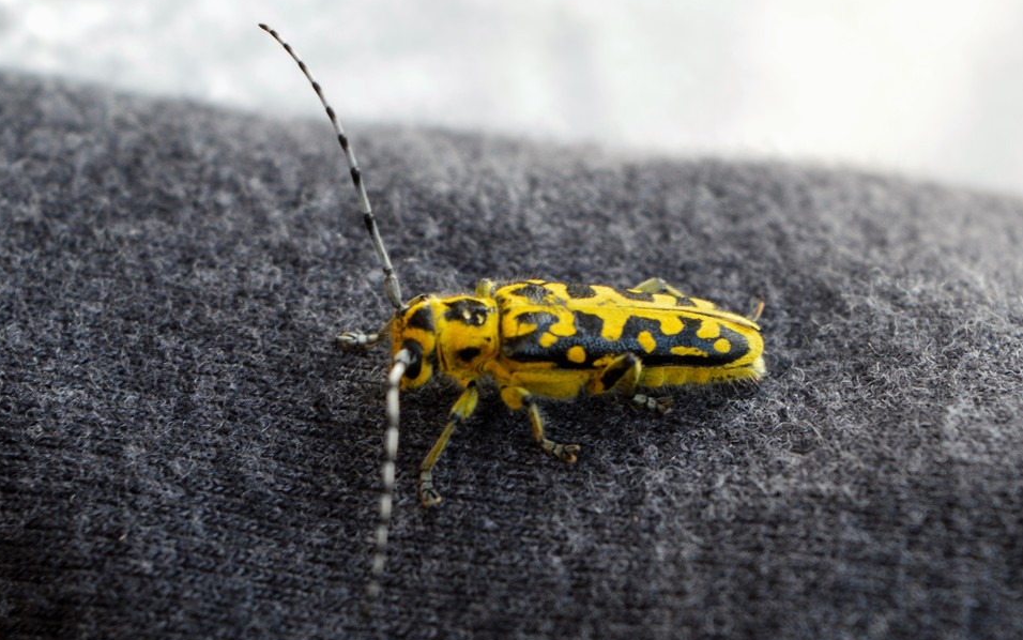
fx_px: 2357
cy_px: 303
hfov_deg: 24.5
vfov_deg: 15.5
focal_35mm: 85
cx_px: 509
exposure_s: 1/50
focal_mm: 55
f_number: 8
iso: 400
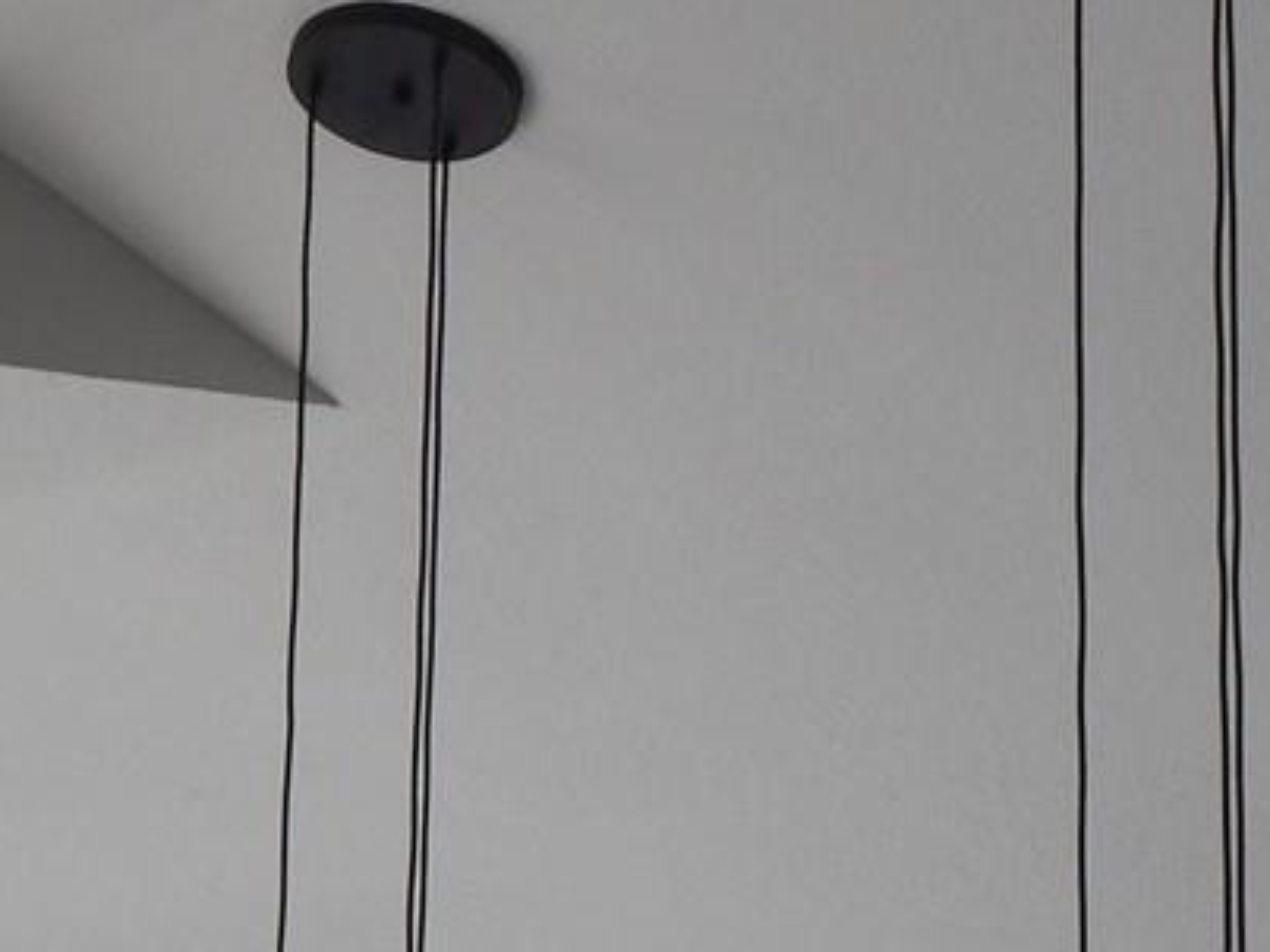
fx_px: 5538
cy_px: 927
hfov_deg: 13.1
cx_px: 804
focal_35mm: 151
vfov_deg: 9.8
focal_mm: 6.8
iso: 125
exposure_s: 1/60
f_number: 3.4
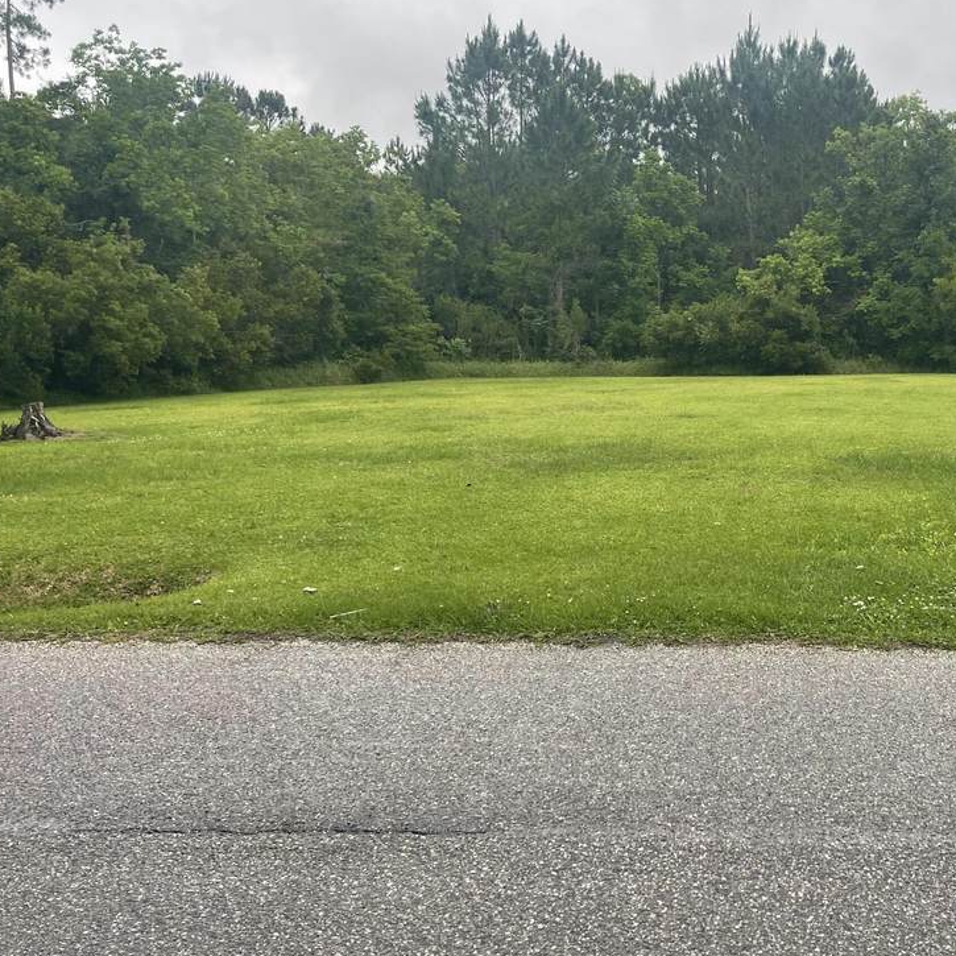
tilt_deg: -5.2
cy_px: 394
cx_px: 719
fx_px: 1219
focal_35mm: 39
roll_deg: +2.0
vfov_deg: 42.7
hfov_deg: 41.6
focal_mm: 5.1
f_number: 1.6
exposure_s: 1/121
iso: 40
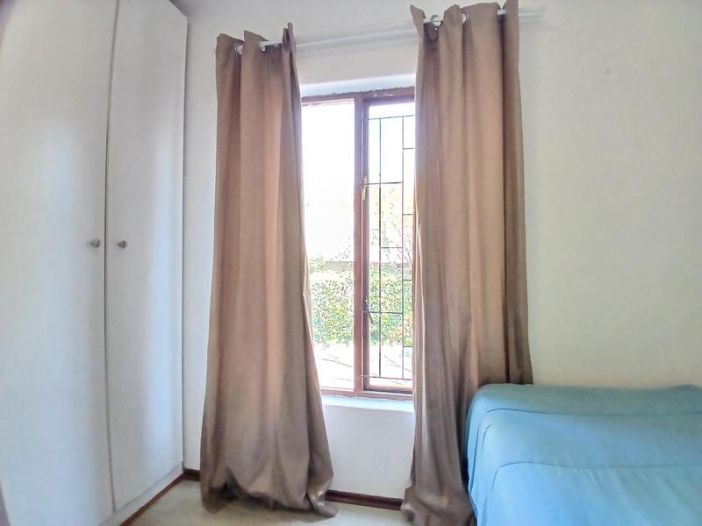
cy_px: 263
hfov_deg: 91.0
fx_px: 345
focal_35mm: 17
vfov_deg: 74.7
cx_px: 351
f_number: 2.2
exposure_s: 1/33.3
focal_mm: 1.4
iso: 200
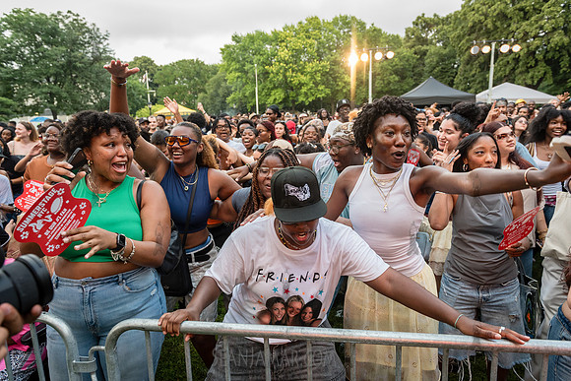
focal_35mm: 24
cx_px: 286
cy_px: 190
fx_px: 381
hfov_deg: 73.7
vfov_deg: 53.2
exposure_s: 1/500
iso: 1000
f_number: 3.5
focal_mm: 24
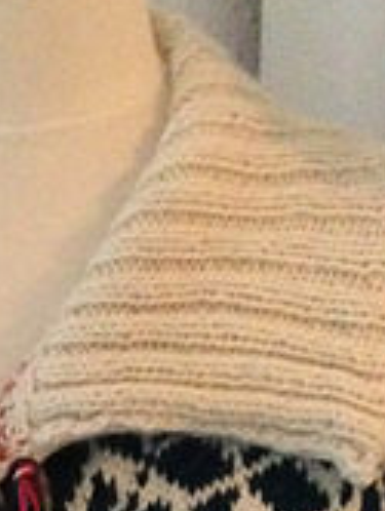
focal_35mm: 127
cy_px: 970
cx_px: -37
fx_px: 1879
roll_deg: +0.6
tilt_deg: -19.3
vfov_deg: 13.6
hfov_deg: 11.5
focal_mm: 4.12
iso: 800
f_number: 2.4
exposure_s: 1/15
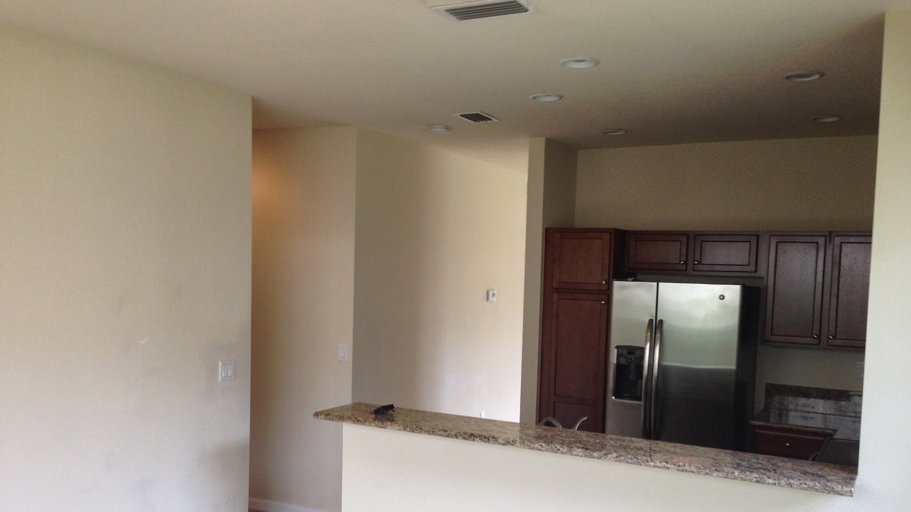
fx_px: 870
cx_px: 456
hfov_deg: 55.3
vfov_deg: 32.6
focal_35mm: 36
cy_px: 326
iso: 50
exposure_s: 1/60
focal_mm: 4.12
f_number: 2.4
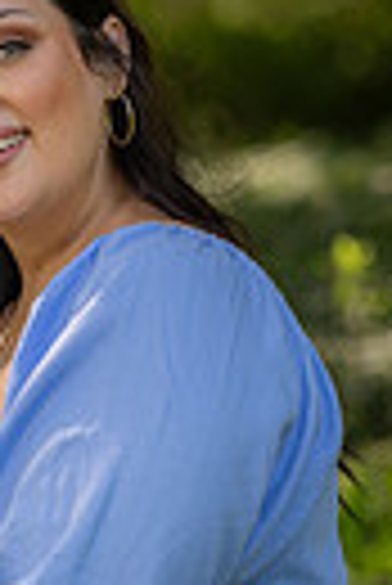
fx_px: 6776
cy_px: 234
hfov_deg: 3.3
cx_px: -162
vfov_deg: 4.9
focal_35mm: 416
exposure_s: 1/125
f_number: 3.2
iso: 100
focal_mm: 120
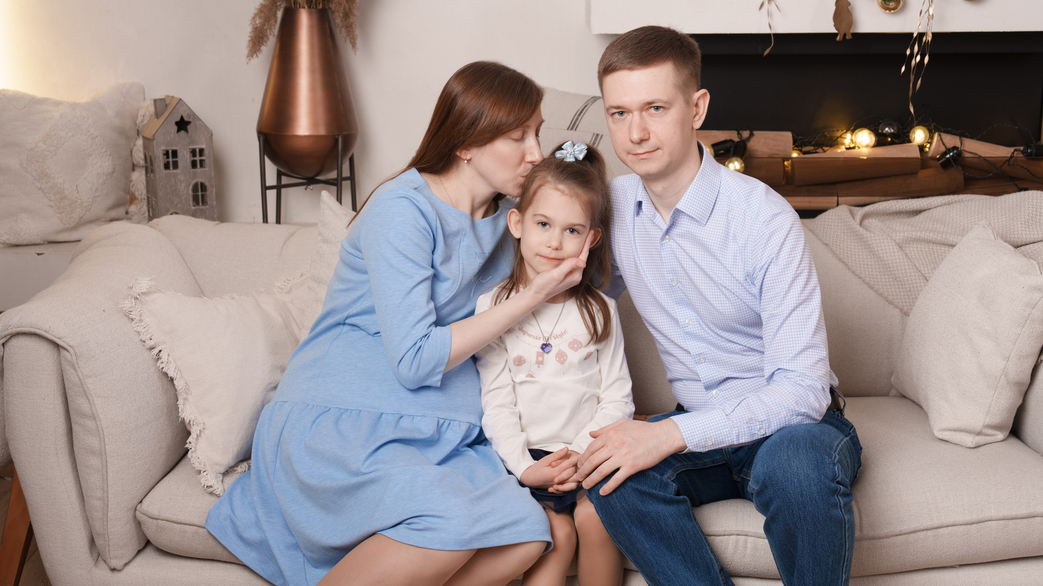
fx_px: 1438
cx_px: 519
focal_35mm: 52
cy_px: 287
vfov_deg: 23.1
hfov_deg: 39.9
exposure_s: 1/30
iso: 320
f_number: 5.6
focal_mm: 49
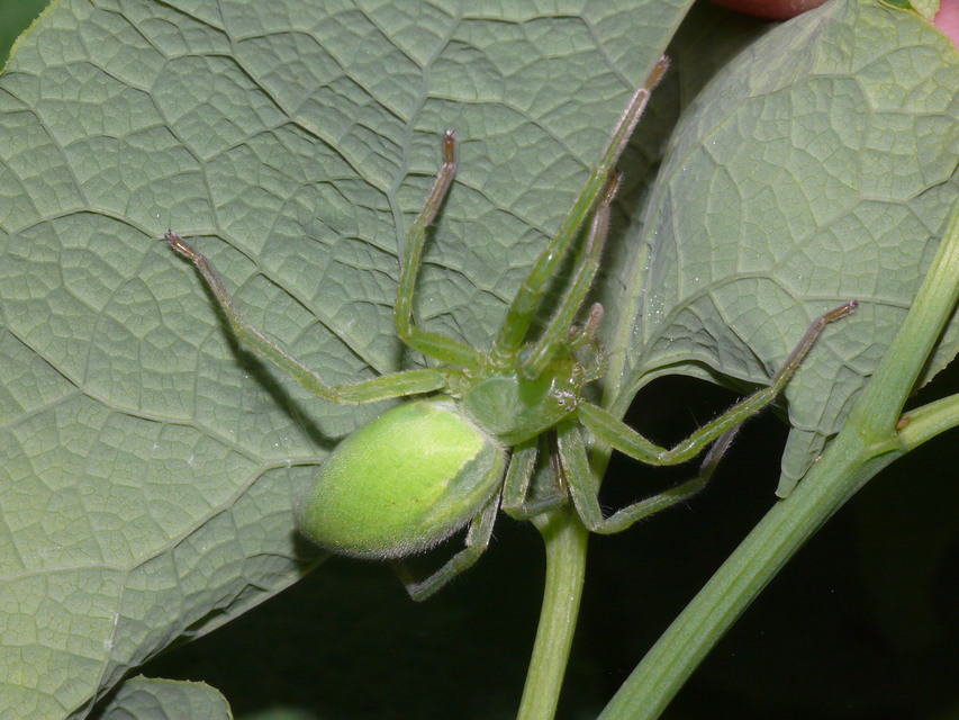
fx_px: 4461
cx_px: 480
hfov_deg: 12.3
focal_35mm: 161
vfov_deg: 9.2
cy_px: 360
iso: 200
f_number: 11
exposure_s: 1/200
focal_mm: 34.1
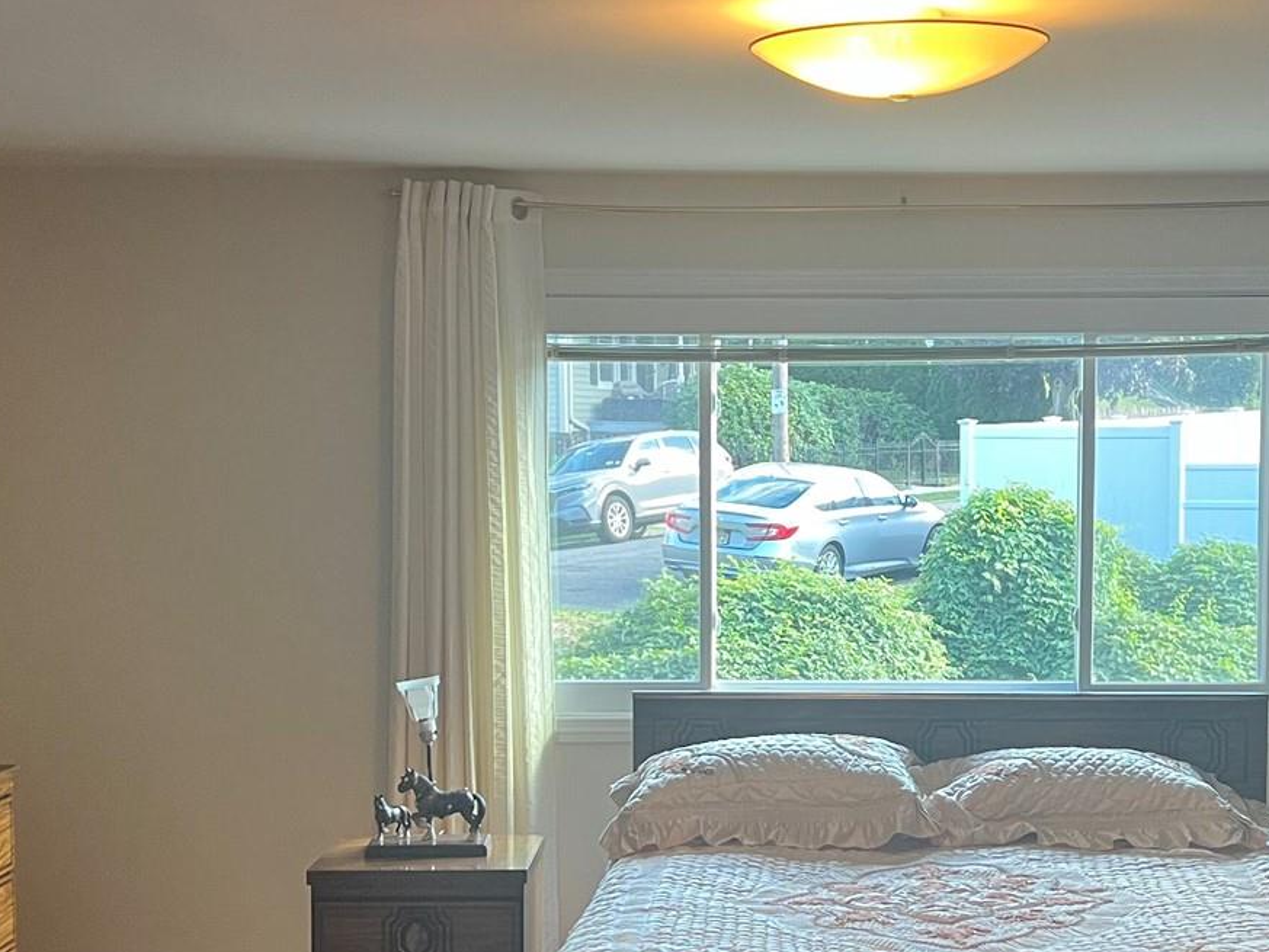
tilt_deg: -5.6
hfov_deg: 31.5
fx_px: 2237
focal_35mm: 61
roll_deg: -0.2
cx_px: 799
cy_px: 625
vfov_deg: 23.9
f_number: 1.5
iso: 125
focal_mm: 5.7
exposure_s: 1/68
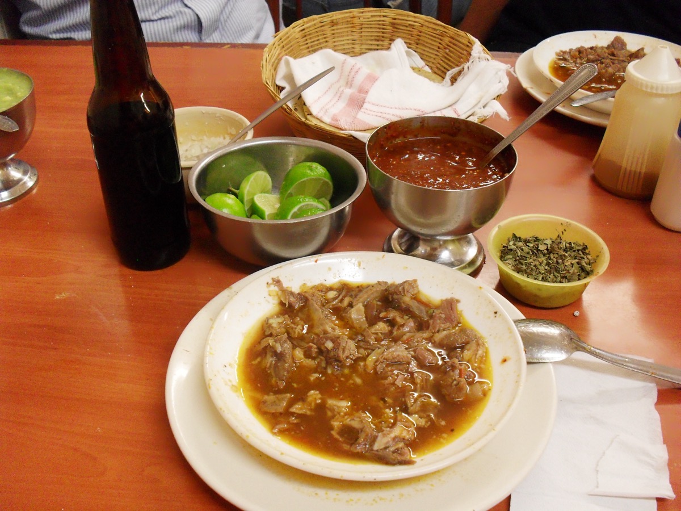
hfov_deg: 49.0
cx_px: 340
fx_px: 748
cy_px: 256
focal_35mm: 38
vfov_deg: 37.7
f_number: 2.8
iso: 200
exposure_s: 1/15
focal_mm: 6.3
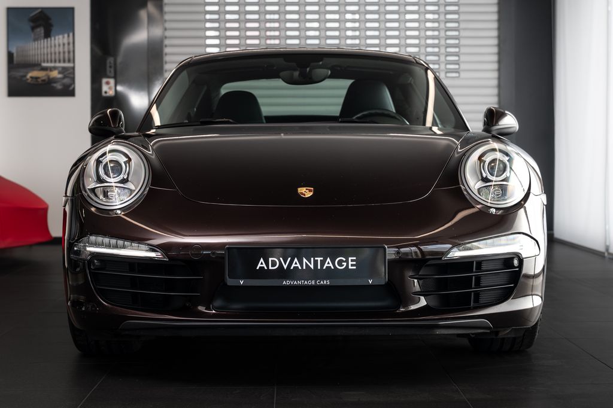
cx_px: 306
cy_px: 203
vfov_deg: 16.3
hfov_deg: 24.3
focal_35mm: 84
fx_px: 1421
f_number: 5
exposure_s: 1/50
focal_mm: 70
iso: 320
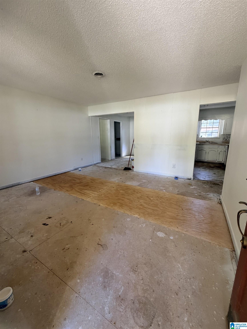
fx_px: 133
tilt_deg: -11.4
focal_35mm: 14
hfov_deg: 85.7
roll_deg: +0.5
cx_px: 124
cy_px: 164
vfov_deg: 102.1
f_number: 2.2
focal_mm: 2.22
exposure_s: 1/103
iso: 320
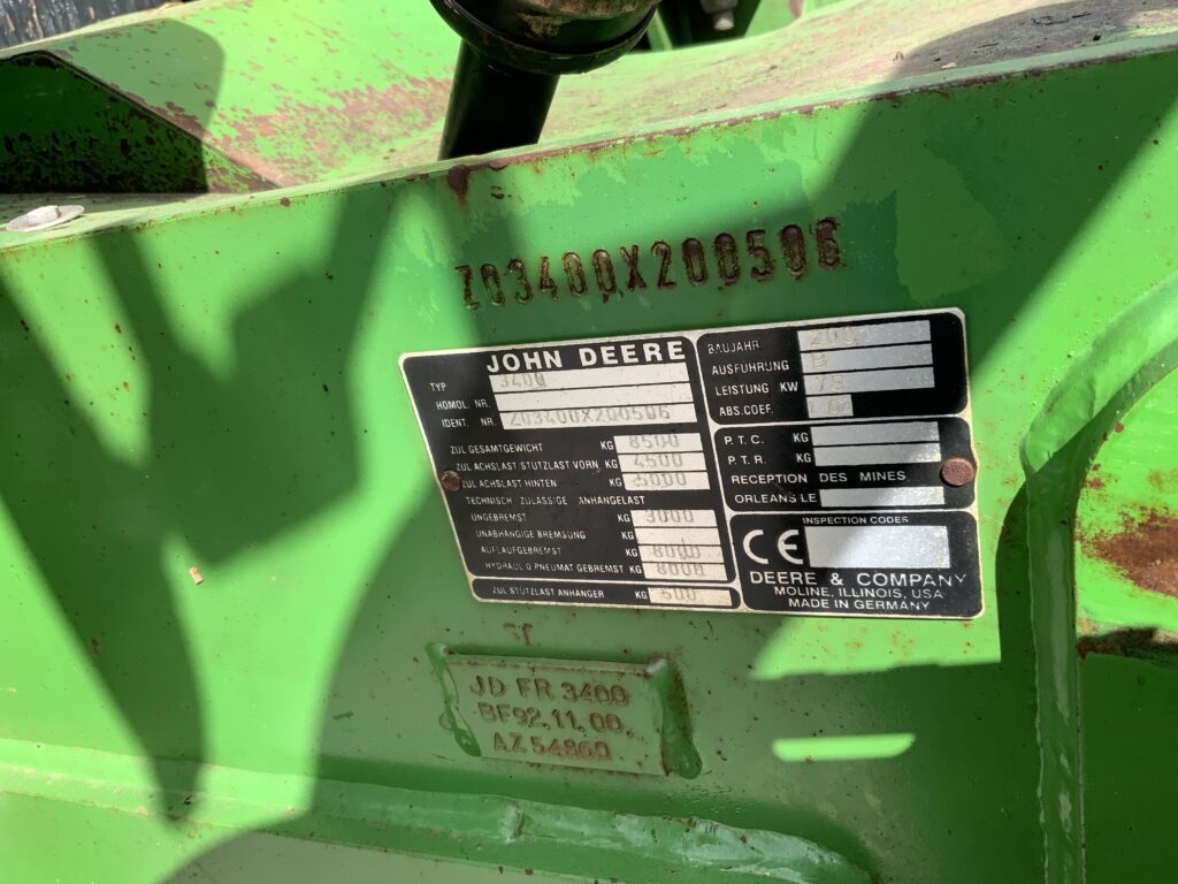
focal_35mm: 29
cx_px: 589
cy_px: 442
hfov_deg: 61.7
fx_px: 987
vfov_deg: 48.2
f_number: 1.8
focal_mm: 3
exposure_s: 1/514
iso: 16
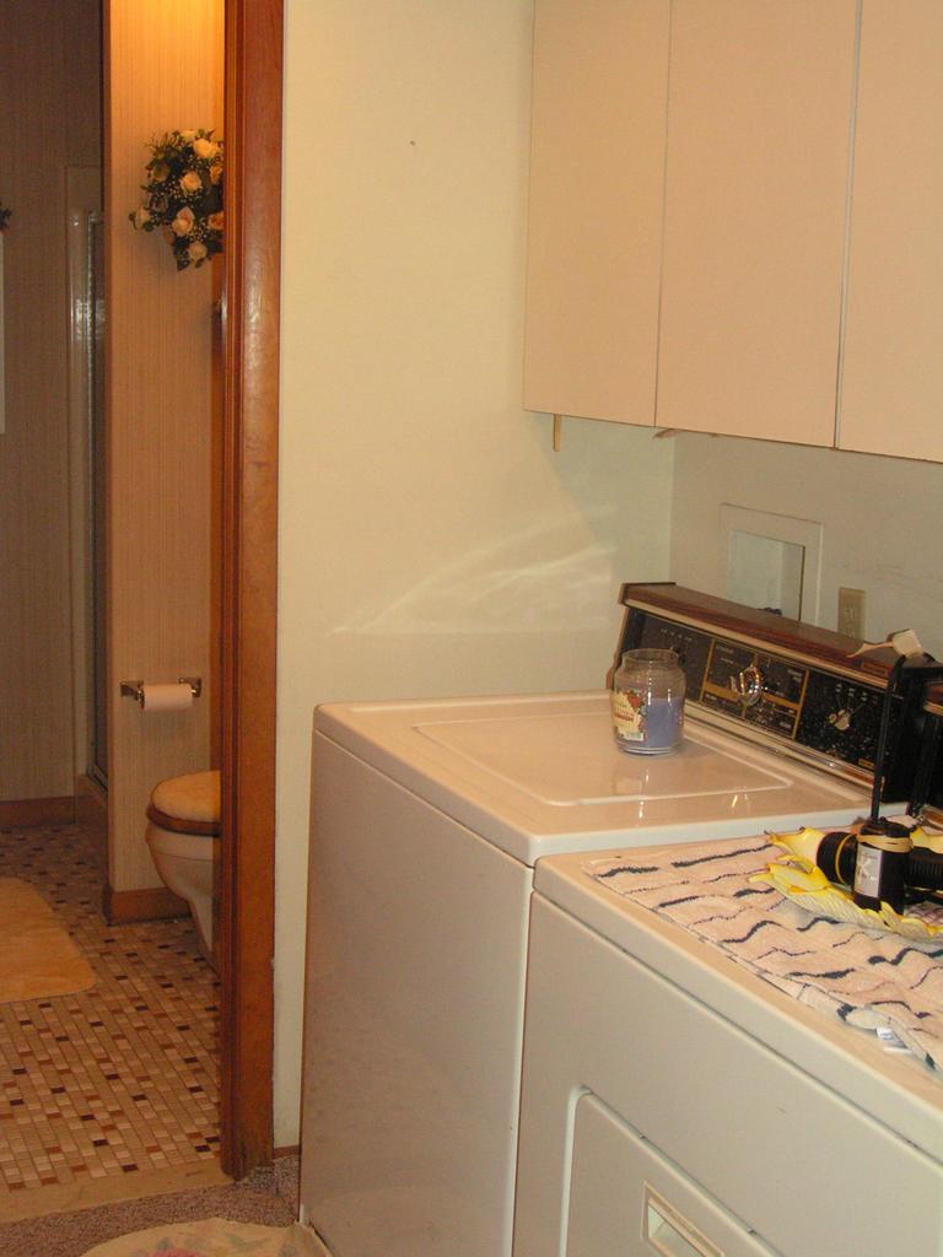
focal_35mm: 49
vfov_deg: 38.9
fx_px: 1780
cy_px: 628
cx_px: 472
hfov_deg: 29.7
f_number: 3.2
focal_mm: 8.2
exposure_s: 1/60
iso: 200
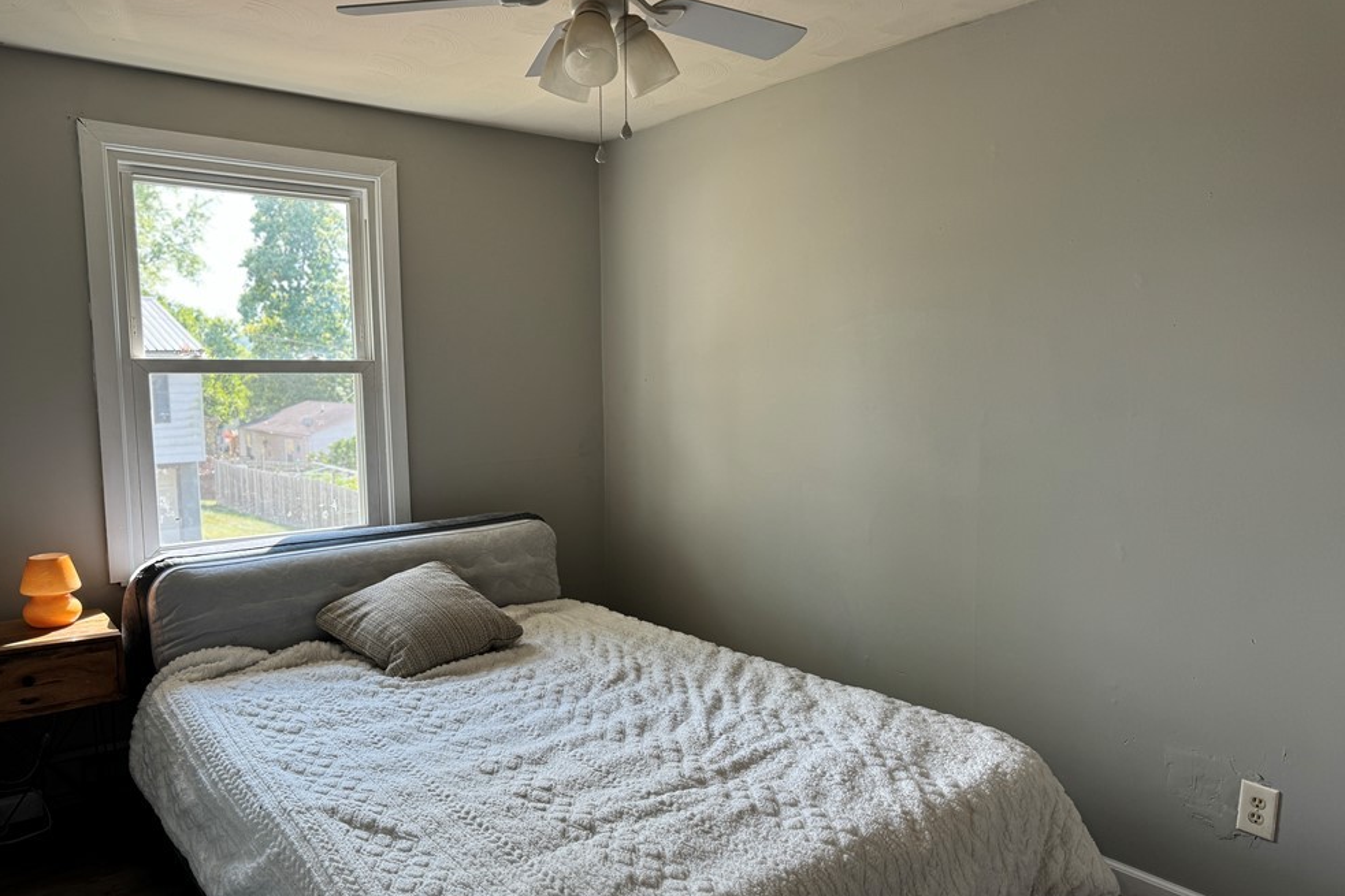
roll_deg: +0.0
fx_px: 971
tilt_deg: -7.7
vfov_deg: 49.5
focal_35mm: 26
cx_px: 666
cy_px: 491
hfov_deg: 69.4
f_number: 1.78
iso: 100
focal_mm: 6.76
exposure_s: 1/120
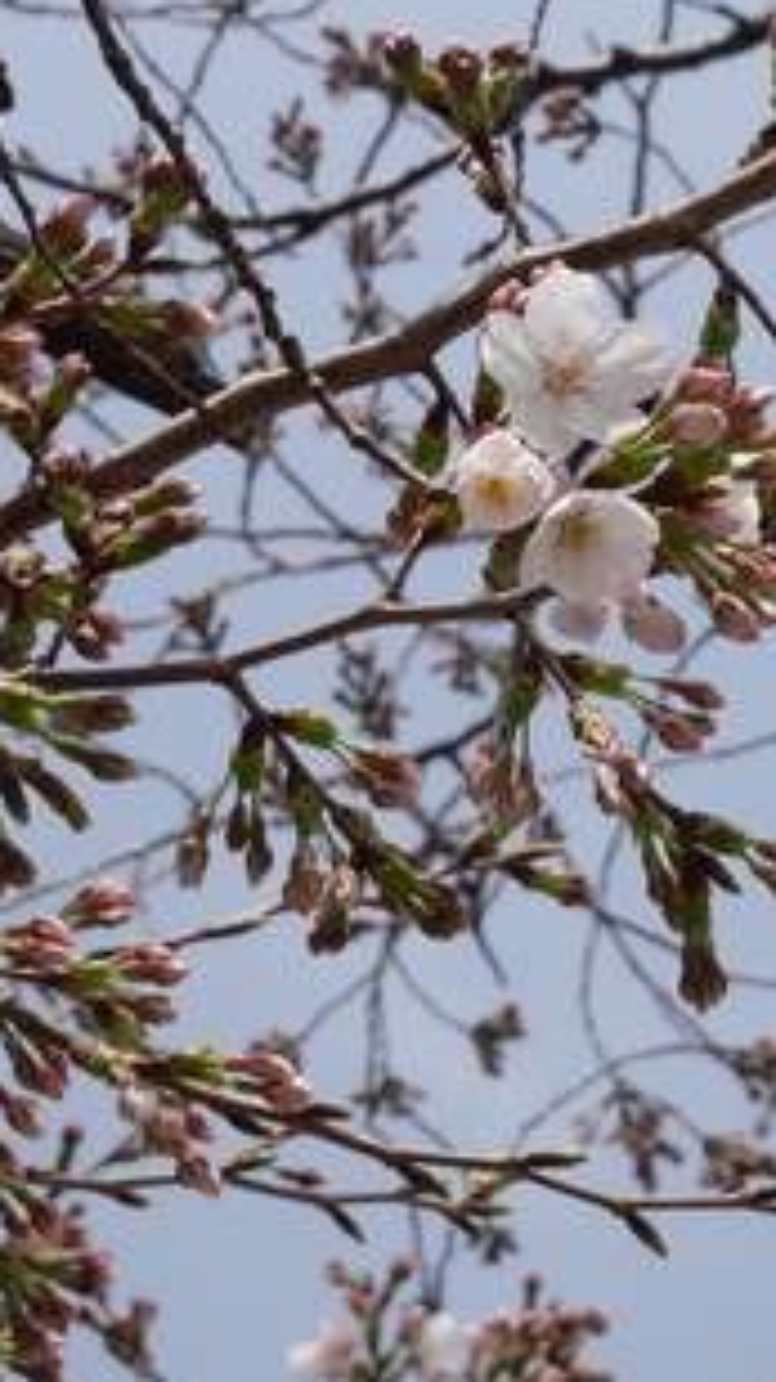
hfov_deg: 8.9
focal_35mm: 136
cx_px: 763
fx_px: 4980
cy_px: 559
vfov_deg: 15.8
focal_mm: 32
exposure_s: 1/320
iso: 200
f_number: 9
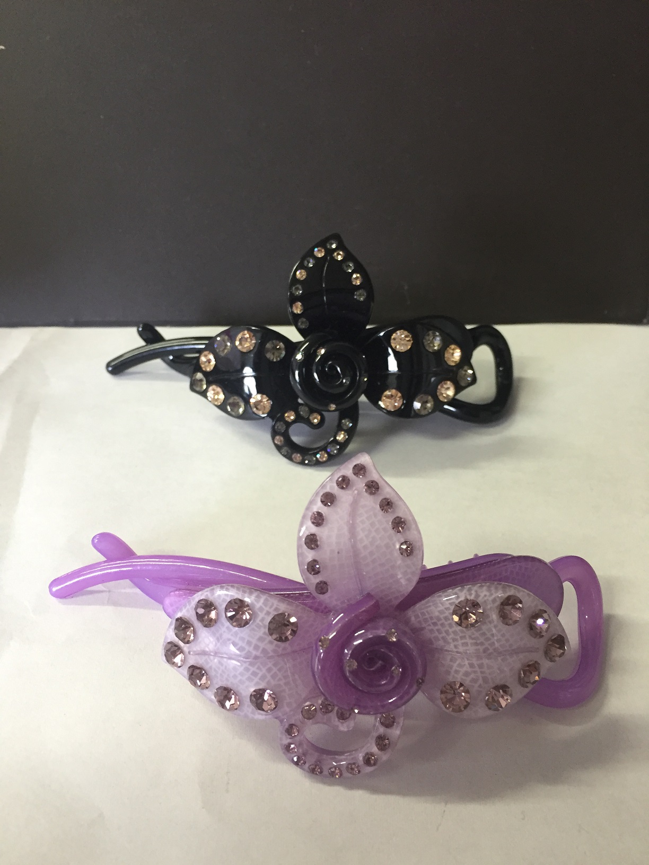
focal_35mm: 29
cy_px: 432
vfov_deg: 61.7
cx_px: 324
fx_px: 725
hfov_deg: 48.2
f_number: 2.2
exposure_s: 1/33
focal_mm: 4.15
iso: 160
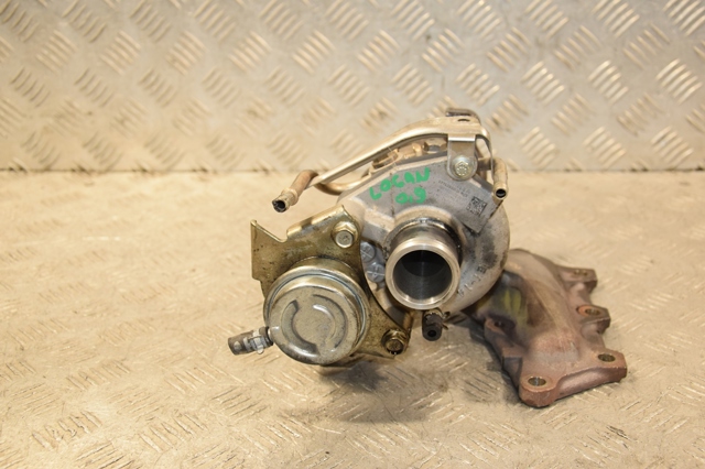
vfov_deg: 25.7
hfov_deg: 37.9
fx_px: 1028
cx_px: 352
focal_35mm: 52
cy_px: 234
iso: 800
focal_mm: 35
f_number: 5
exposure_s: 1/200
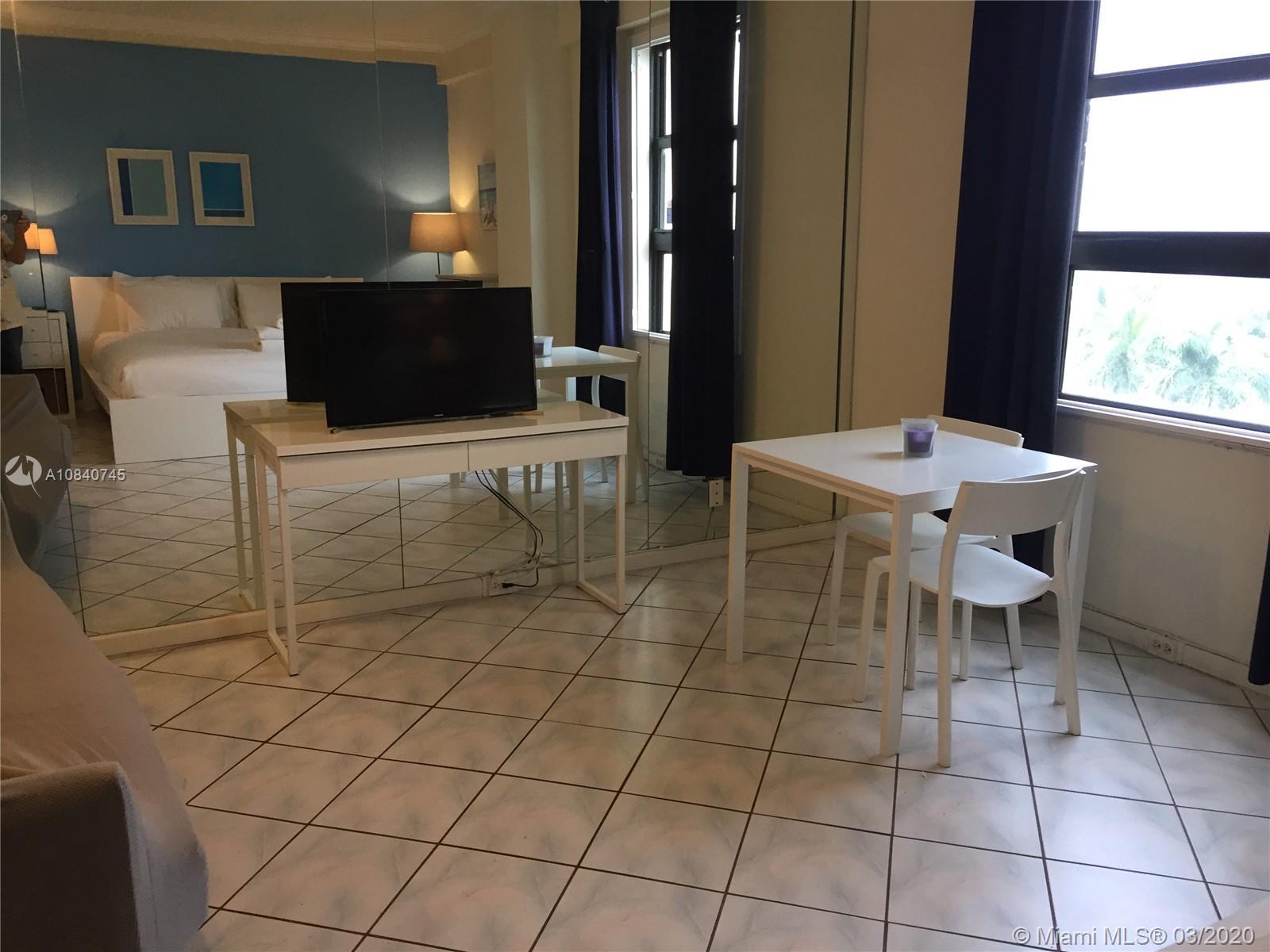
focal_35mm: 29
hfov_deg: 61.7
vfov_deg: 48.2
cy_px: 476
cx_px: 635
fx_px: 1064
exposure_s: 1/30
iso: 50
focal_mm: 4.15
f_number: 2.2
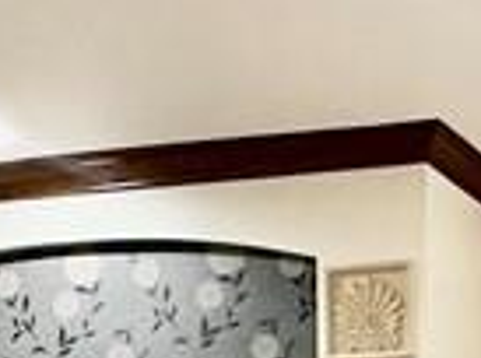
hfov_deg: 16.8
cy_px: 583
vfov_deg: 13.0
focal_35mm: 105
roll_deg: +0.9
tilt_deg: +2.3
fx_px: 1455
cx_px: 744
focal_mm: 2.22
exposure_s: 1/120
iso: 320
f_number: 2.2
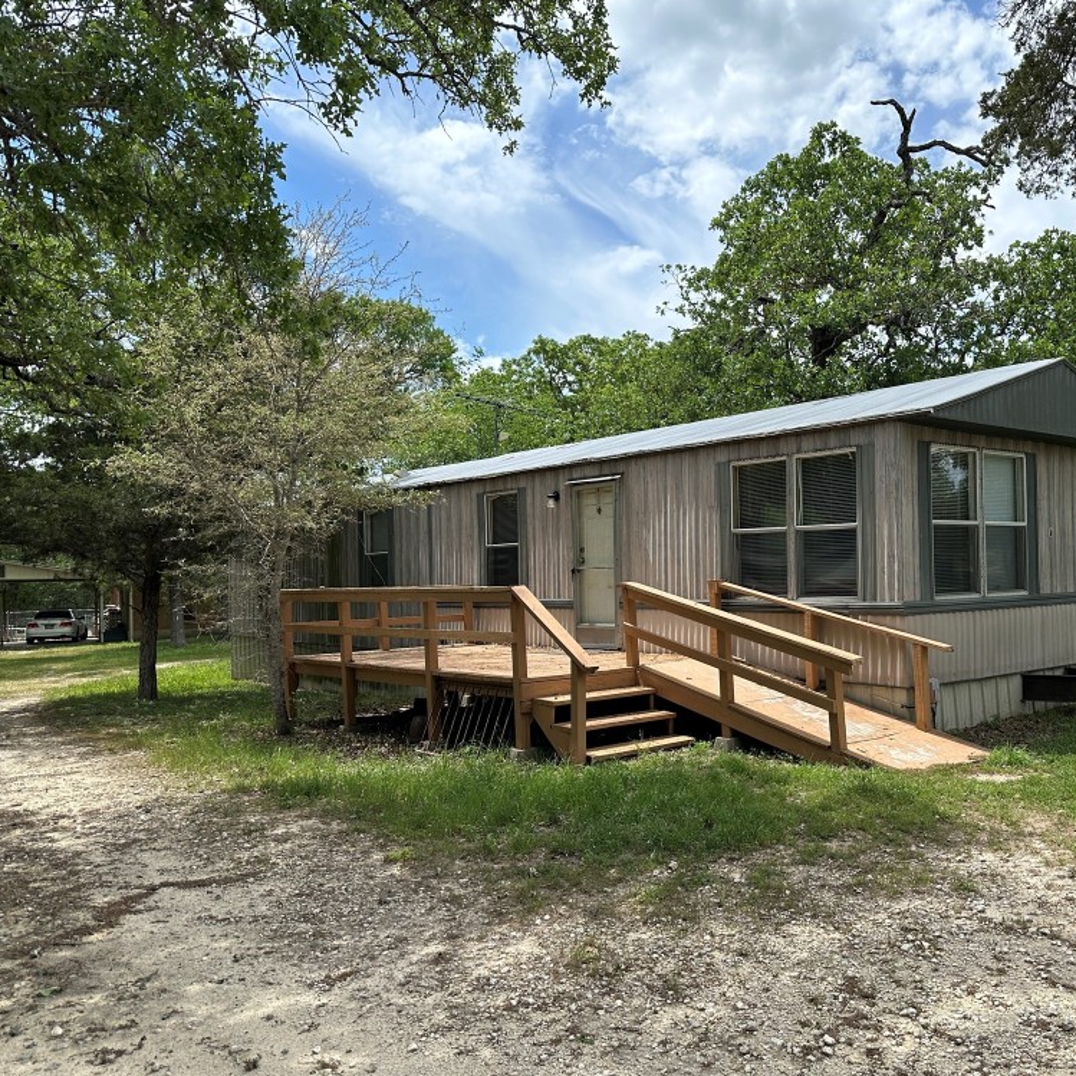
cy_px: 549
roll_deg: +1.0
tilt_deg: +0.5
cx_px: 733
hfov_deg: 54.3
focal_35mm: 29
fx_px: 1020
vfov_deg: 55.6
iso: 80
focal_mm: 6.86
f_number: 1.78
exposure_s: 1/3155
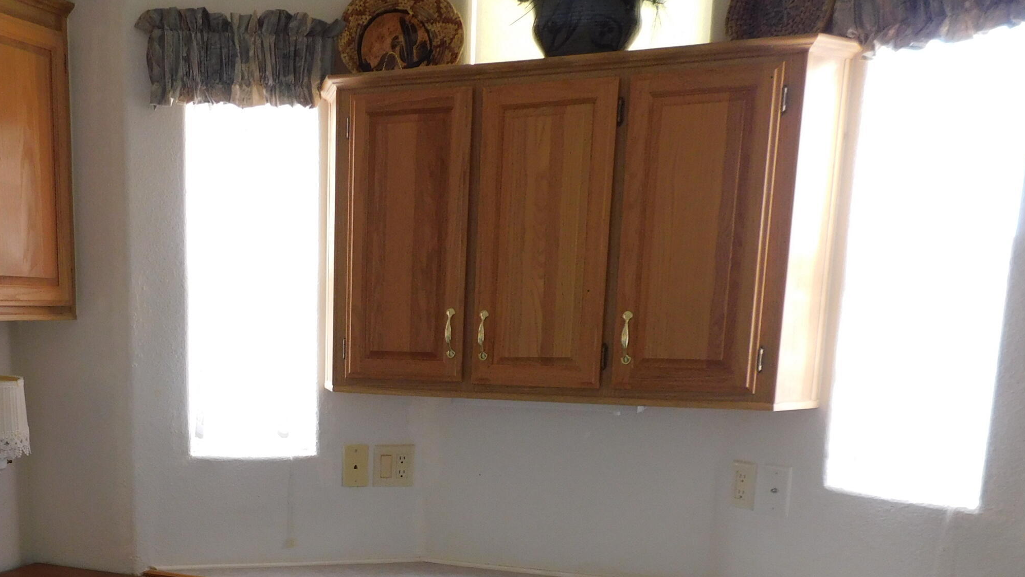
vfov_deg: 27.5
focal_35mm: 41
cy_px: 560
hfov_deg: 47.5
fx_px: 1114
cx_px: 256
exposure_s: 1/30
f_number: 3.1
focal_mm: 4.5
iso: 180
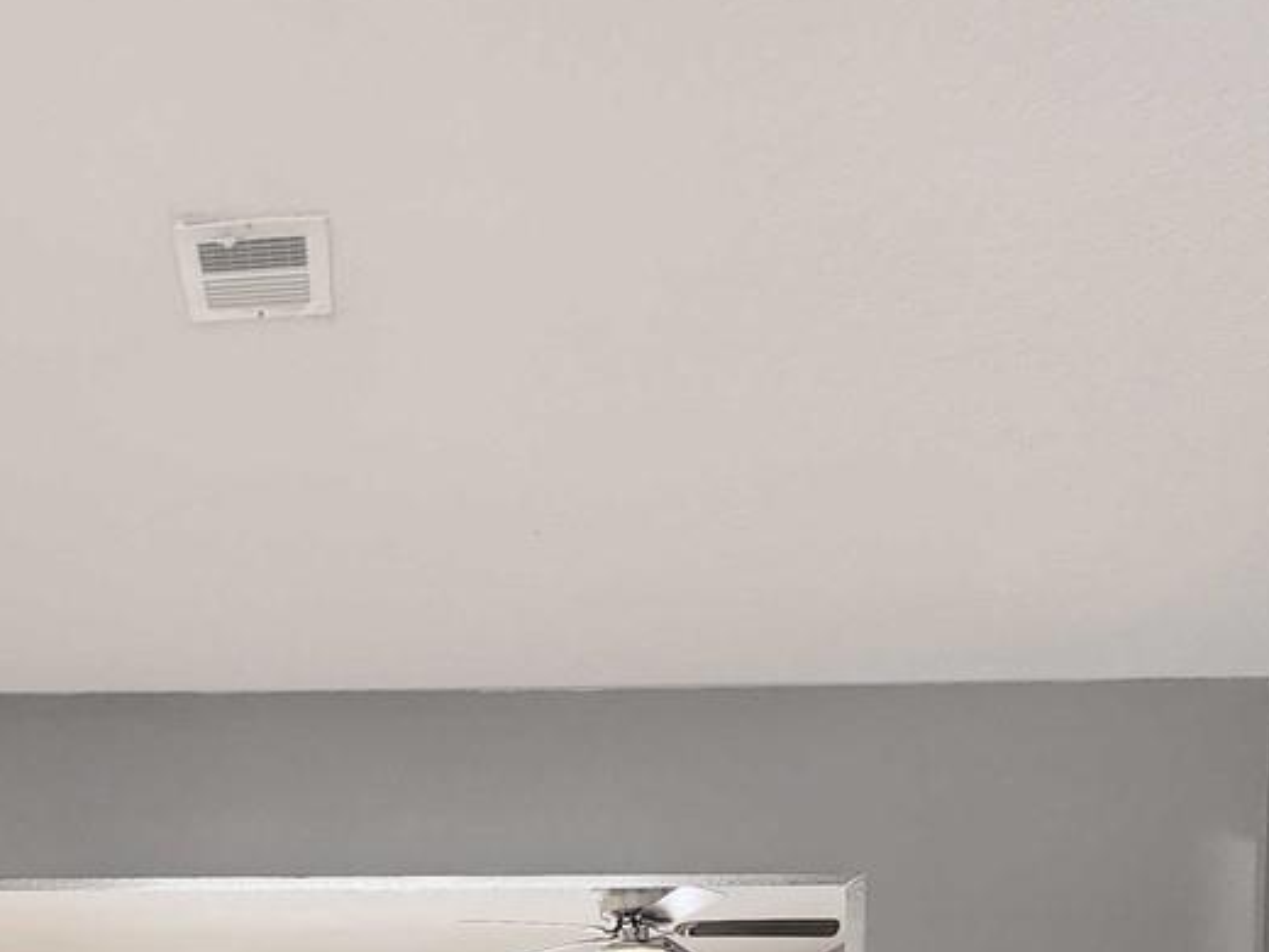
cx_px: 310
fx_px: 1466
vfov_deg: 27.1
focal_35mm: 40
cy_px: 1369
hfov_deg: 45.1
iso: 125
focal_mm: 2.2
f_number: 2.2
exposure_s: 1/60
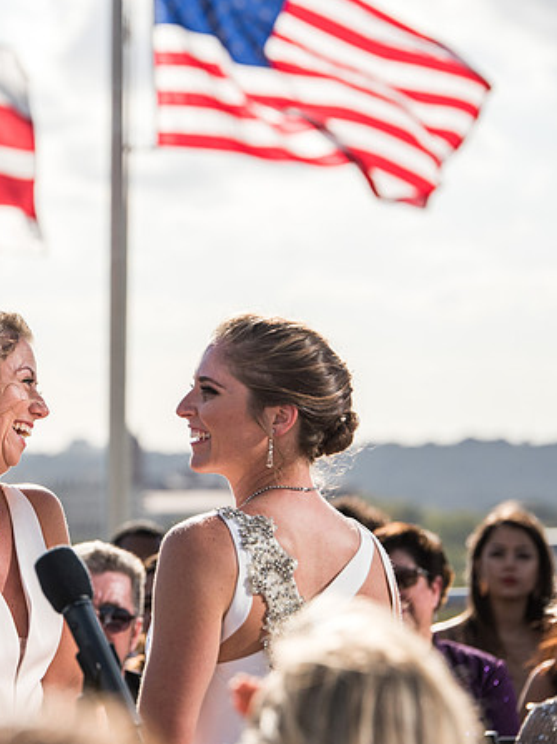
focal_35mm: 238
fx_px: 5109
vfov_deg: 8.3
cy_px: 383
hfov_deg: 6.2
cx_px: 41
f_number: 2.8
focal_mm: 155
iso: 200
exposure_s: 1/3200
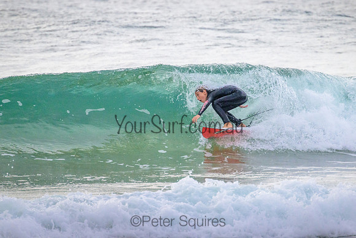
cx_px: 188
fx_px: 9038
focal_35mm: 914
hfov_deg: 2.3
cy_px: 102
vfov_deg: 1.5
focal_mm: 800
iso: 2200
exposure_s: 1/2000
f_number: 11
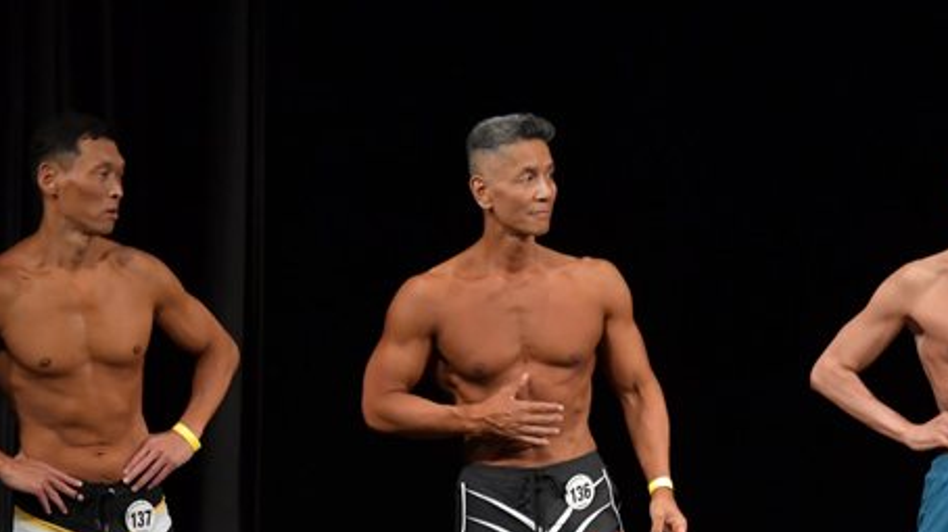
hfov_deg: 5.0
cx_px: 406
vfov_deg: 2.8
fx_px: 10780
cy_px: 517
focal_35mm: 429
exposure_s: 1/400
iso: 3200
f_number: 5.6
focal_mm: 160
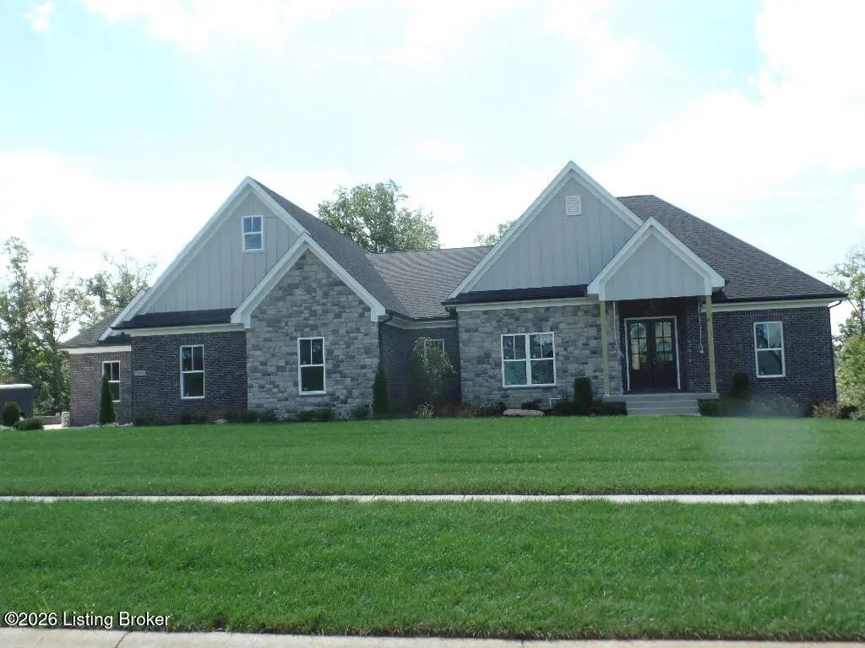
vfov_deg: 40.7
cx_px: 432
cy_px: 324
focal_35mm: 35
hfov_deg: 52.6
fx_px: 875
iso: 80
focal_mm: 6.2
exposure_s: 1/500
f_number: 3.4
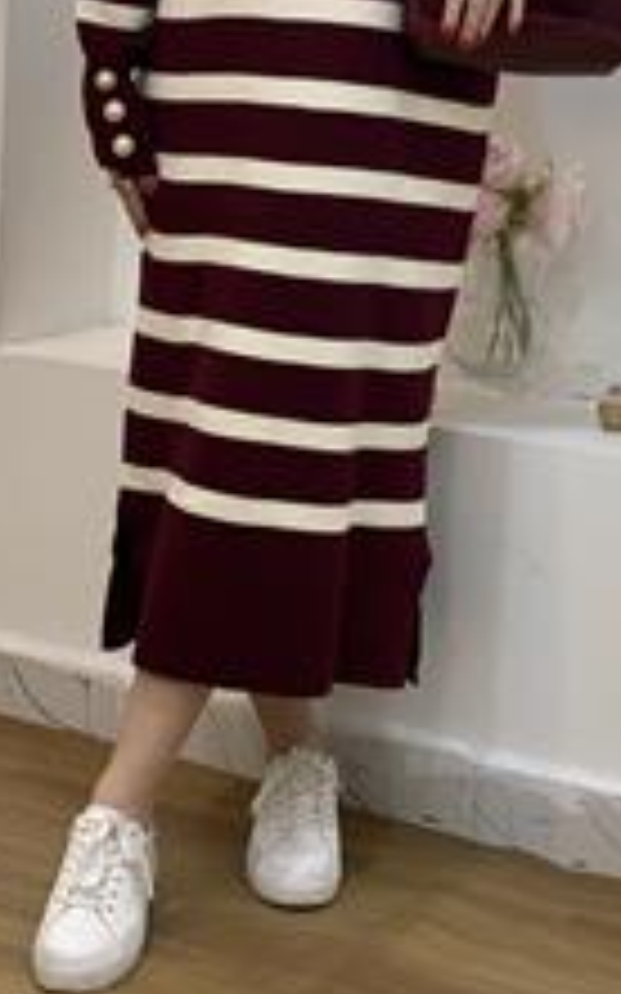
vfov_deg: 19.9
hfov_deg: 12.7
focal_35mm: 103
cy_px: 146
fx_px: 2791
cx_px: 454
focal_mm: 6
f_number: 2
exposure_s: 1/100
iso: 80
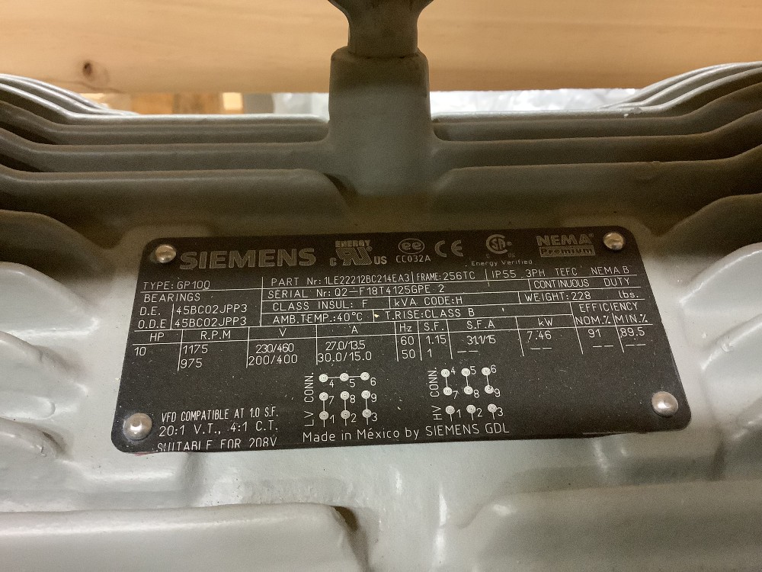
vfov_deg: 45.4
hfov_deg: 58.4
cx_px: 381
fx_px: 682
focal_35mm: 31
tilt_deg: -32.1
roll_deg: -1.6
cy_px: 286
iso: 640
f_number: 2.4
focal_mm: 3.3
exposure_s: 1/24
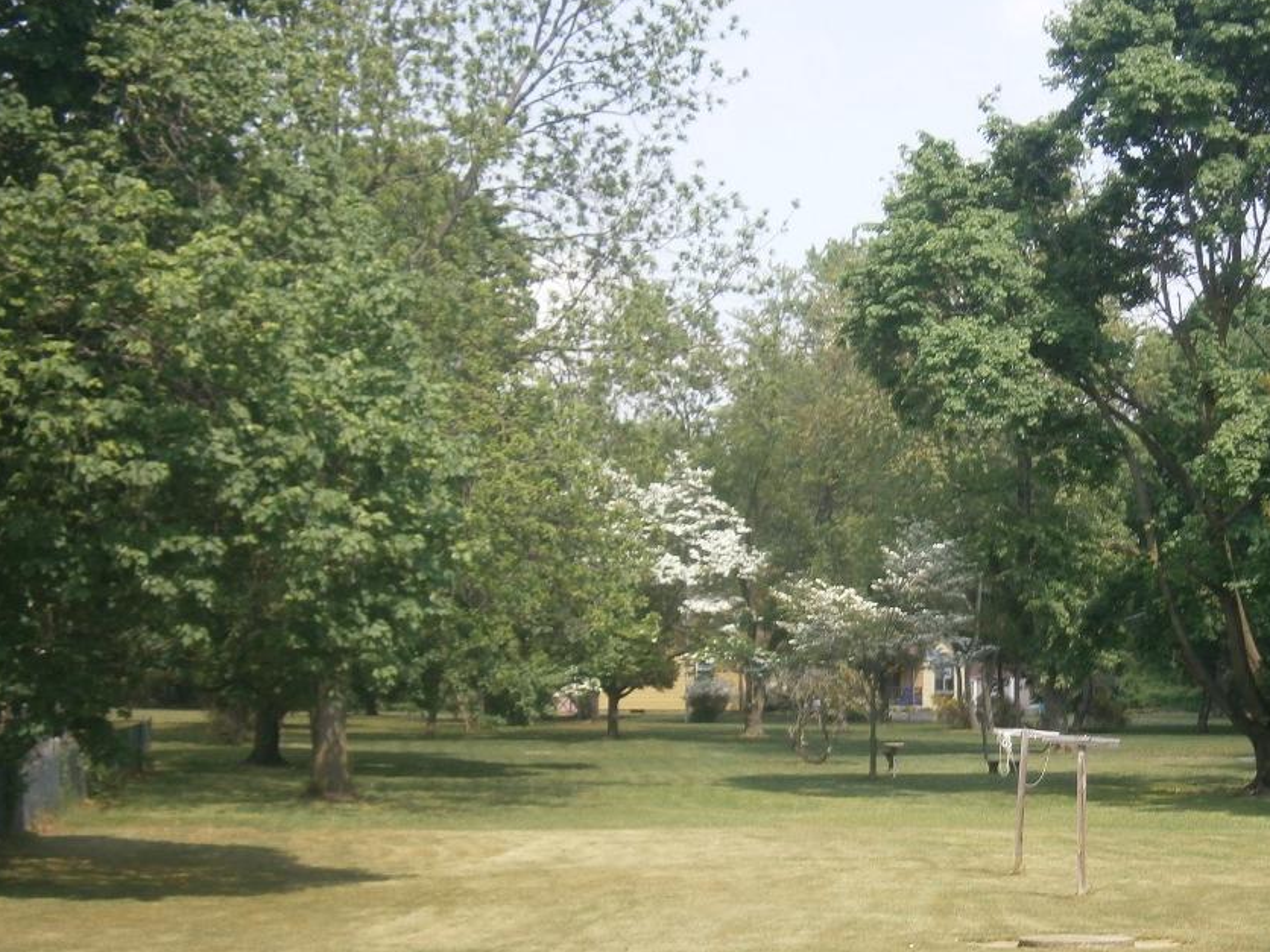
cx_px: 1039
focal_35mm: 81
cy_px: 607
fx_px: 2972
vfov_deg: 18.2
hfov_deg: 23.7
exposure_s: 1/60
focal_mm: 8.3
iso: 80
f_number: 9.7
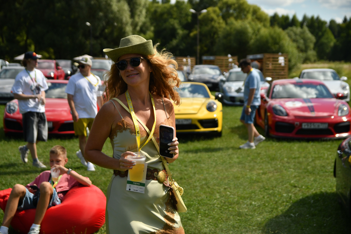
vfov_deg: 18.2
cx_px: 176
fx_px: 731
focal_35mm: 75
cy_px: 117
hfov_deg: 27.0
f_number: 2.8
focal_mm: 50
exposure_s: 1/1600
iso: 250
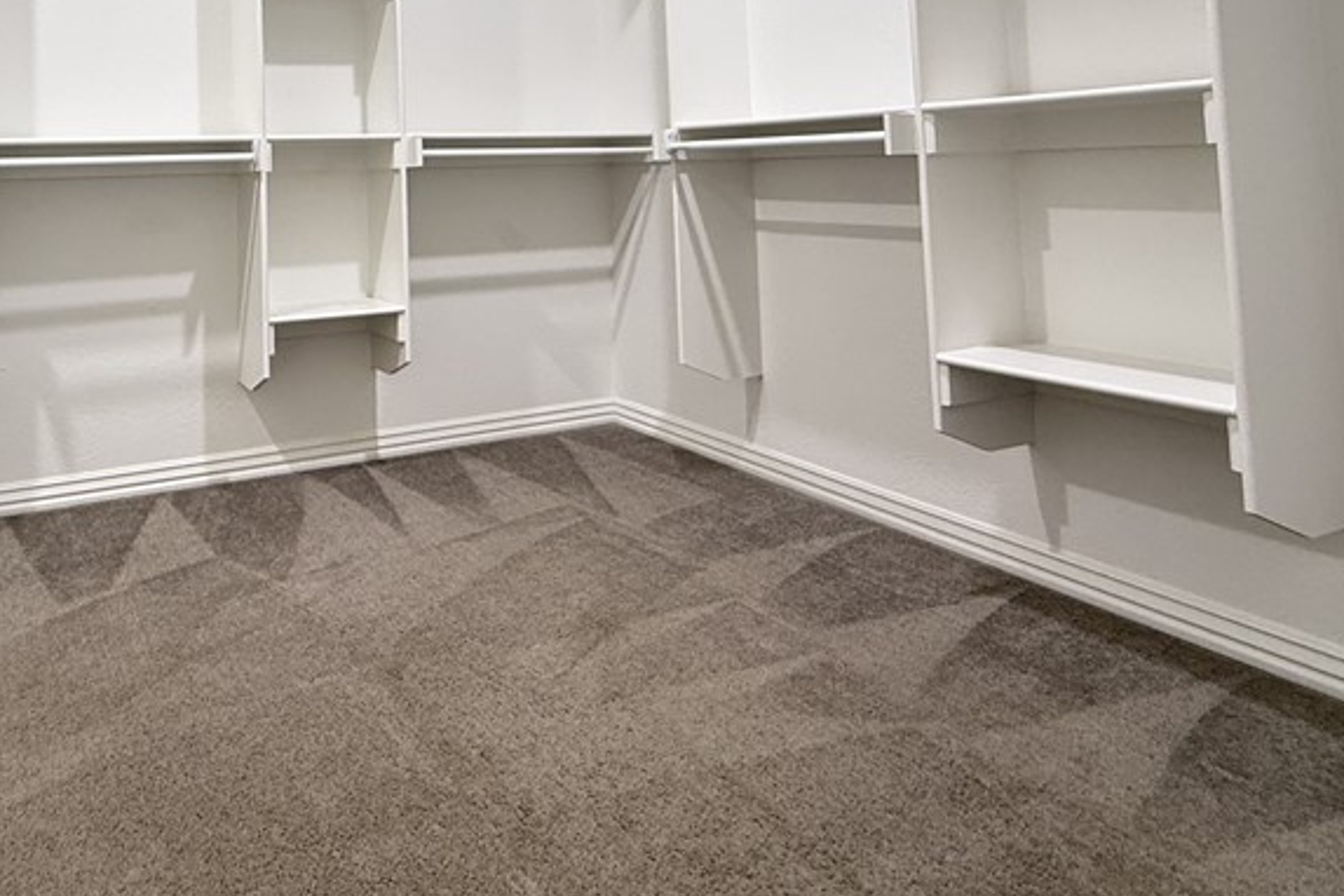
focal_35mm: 26
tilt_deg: +3.0
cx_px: 403
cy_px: 122
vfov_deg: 45.7
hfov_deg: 66.7
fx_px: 971
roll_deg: +1.8
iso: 200
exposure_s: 1/30
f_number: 2.2
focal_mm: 2.22
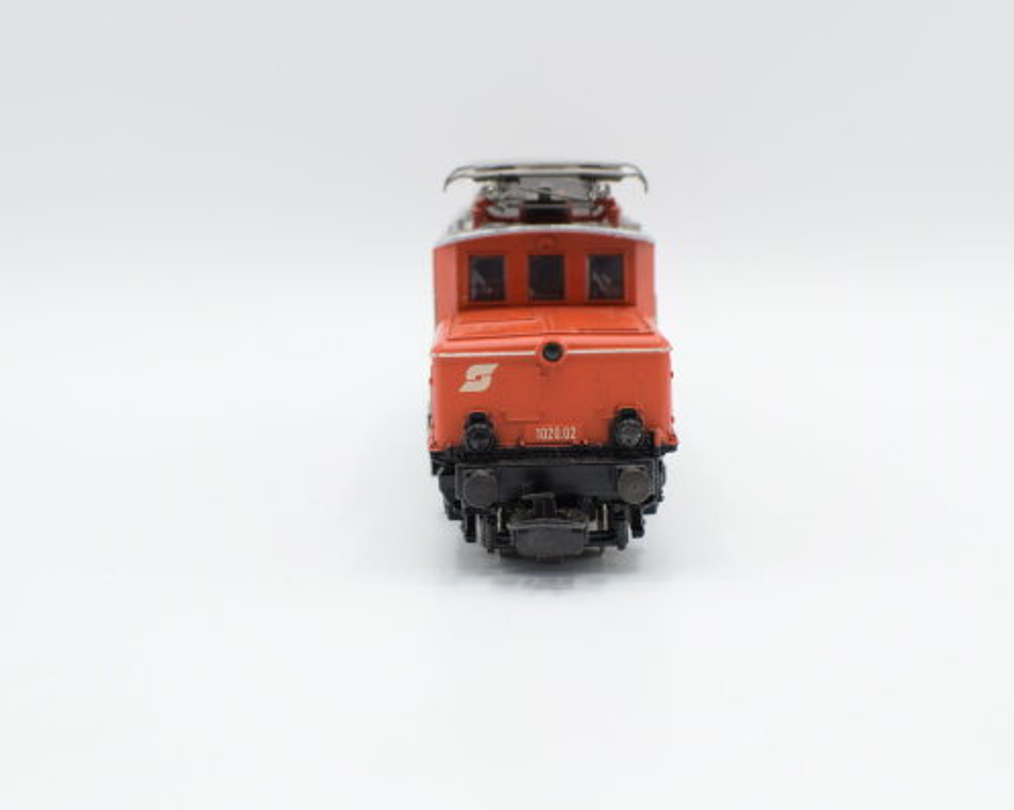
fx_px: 1787
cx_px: 543
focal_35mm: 60
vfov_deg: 25.5
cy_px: 403
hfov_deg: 31.7
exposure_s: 1/200
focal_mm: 35
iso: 400
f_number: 8
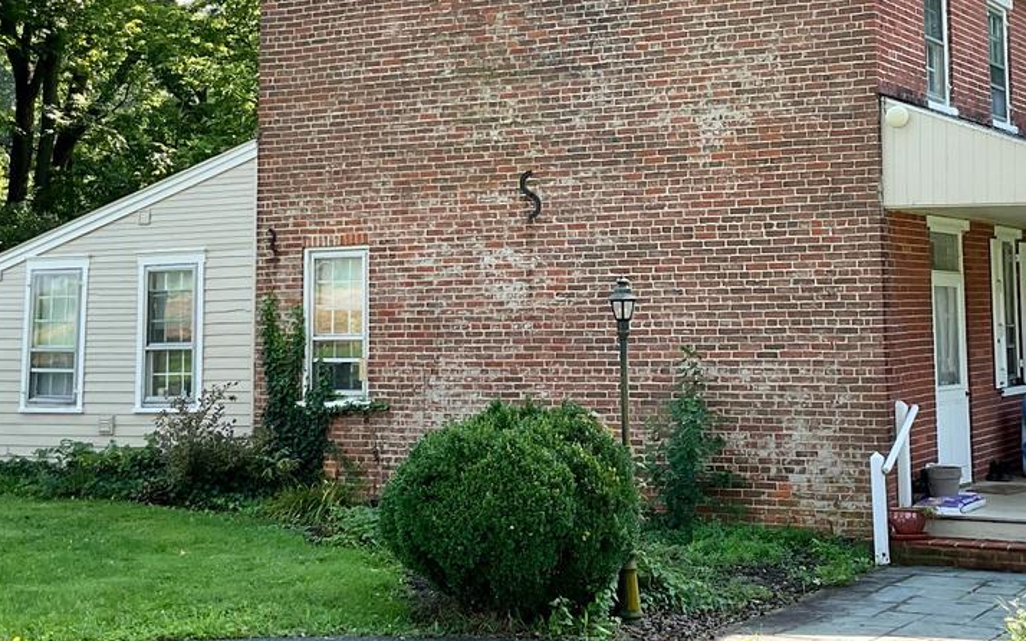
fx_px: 1733
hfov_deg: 32.7
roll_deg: +0.5
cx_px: 671
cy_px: 144
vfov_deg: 20.7
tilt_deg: +6.0
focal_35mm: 62
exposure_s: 1/482
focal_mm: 3
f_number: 1.8
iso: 16
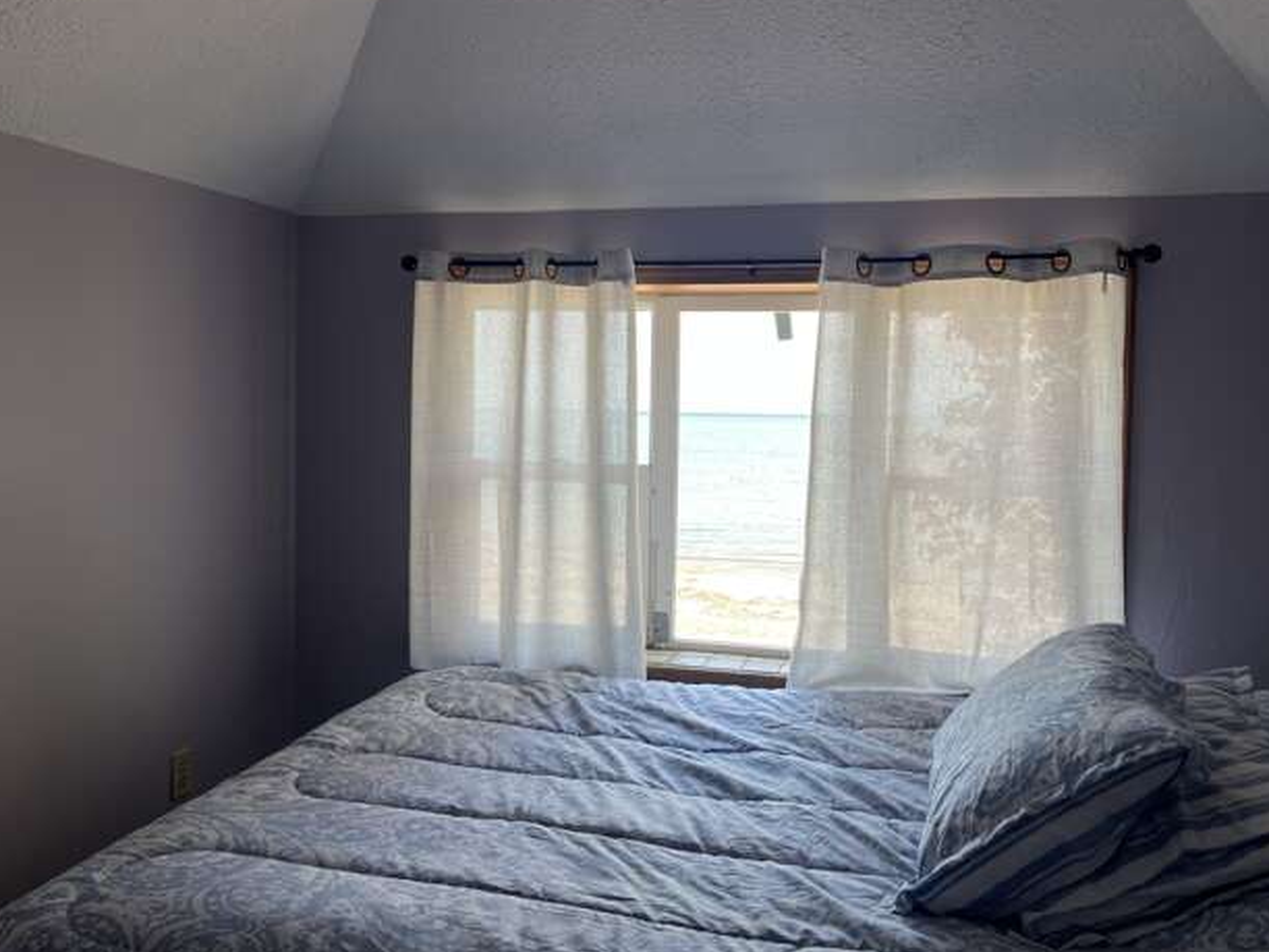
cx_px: 675
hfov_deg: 61.6
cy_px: 433
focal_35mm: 29
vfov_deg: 48.2
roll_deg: -0.6
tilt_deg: -1.5
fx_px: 1063
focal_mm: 5.1
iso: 40
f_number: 1.6
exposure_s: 1/175
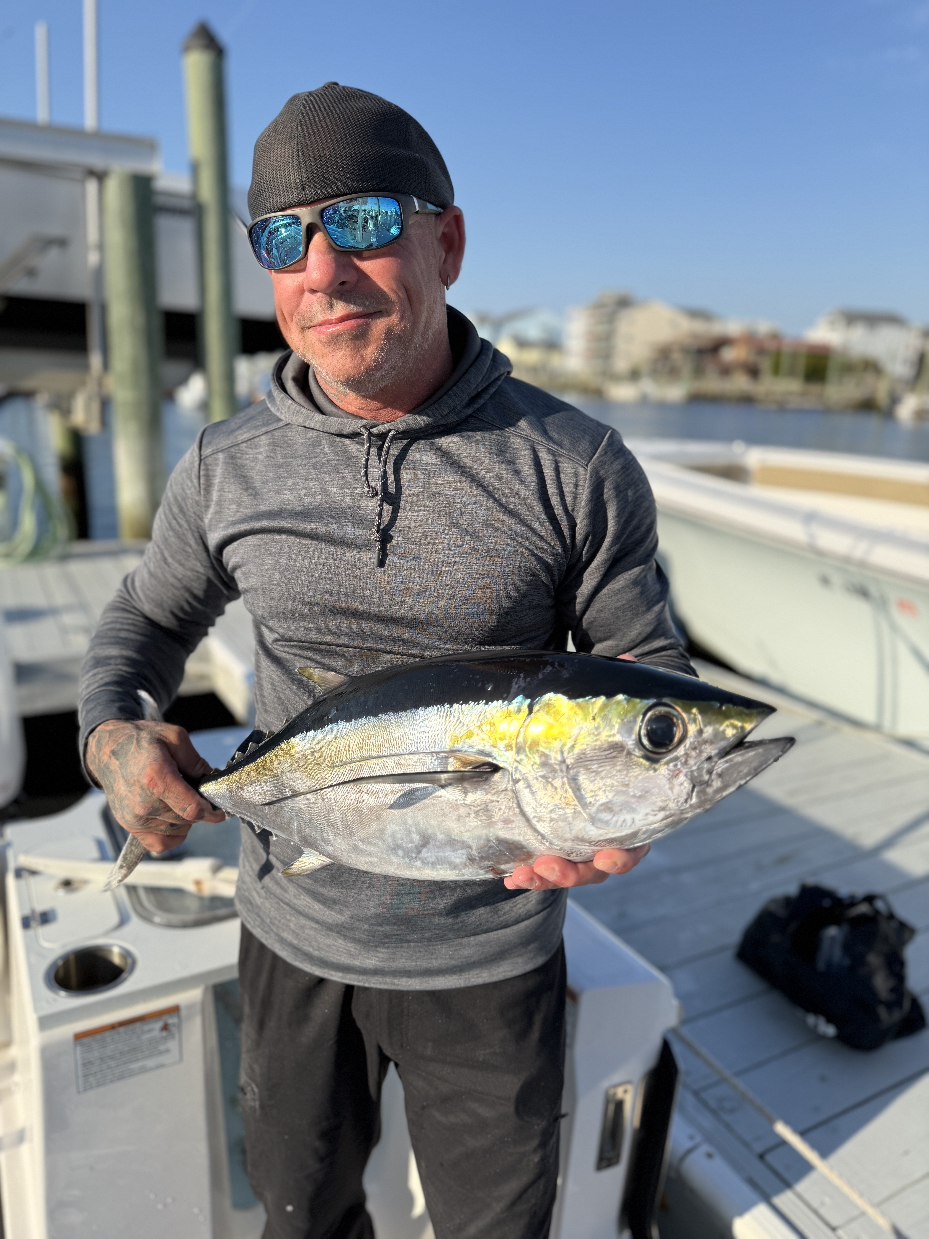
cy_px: 620
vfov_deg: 71.6
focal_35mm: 24
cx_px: 464
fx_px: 859
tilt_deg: -14.2
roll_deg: -1.4
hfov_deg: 56.8
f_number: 1.78
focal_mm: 6.76
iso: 100
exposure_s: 1/4975
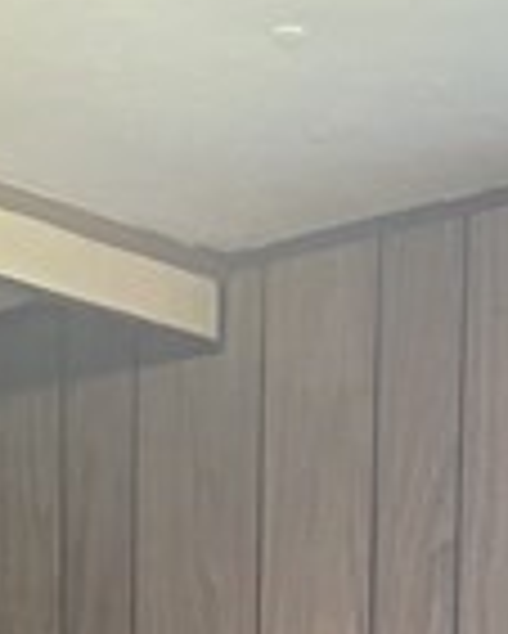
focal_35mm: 138
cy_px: 1583
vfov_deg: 11.3
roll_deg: +1.4
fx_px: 2591
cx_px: -130
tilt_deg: -10.1
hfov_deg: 11.0
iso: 400
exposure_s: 1/60
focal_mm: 5.1
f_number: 1.6
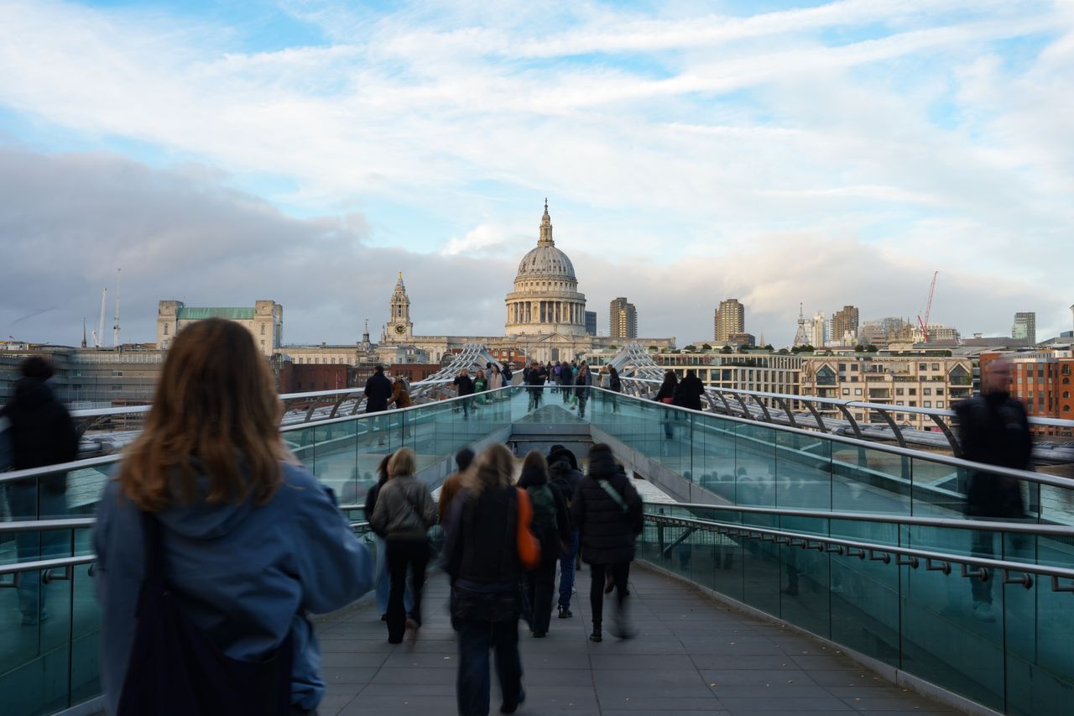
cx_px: 537
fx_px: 1193
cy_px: 358
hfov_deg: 48.5
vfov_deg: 33.4
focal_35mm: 40
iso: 100
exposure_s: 1/5
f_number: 22
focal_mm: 40
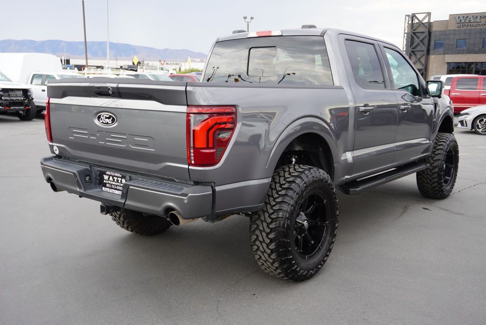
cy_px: 162
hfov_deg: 55.1
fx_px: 466
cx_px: 243
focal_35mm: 34
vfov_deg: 38.4
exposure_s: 1/60
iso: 100
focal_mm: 23
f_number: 4.5
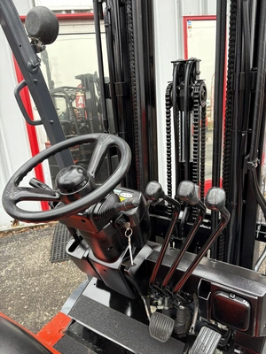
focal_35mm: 26
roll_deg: +5.4
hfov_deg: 53.1
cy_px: 177
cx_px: 133
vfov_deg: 67.3
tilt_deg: -14.1
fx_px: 266
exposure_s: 1/122
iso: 125
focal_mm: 5.96
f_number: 1.6
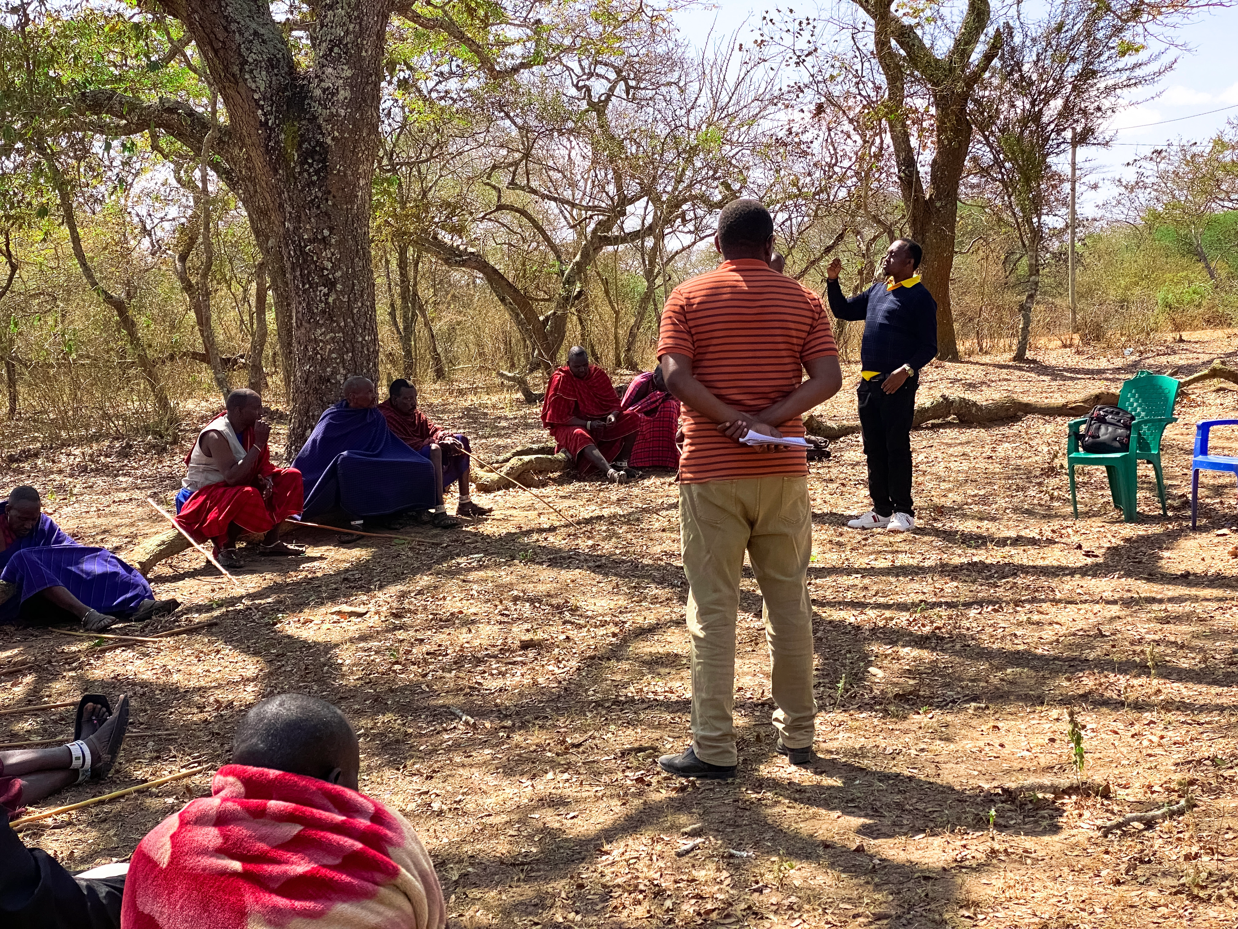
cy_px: 464
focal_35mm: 52
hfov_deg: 36.8
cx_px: 619
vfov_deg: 28.0
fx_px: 1860
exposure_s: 1/516
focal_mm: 6
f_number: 2
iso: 20
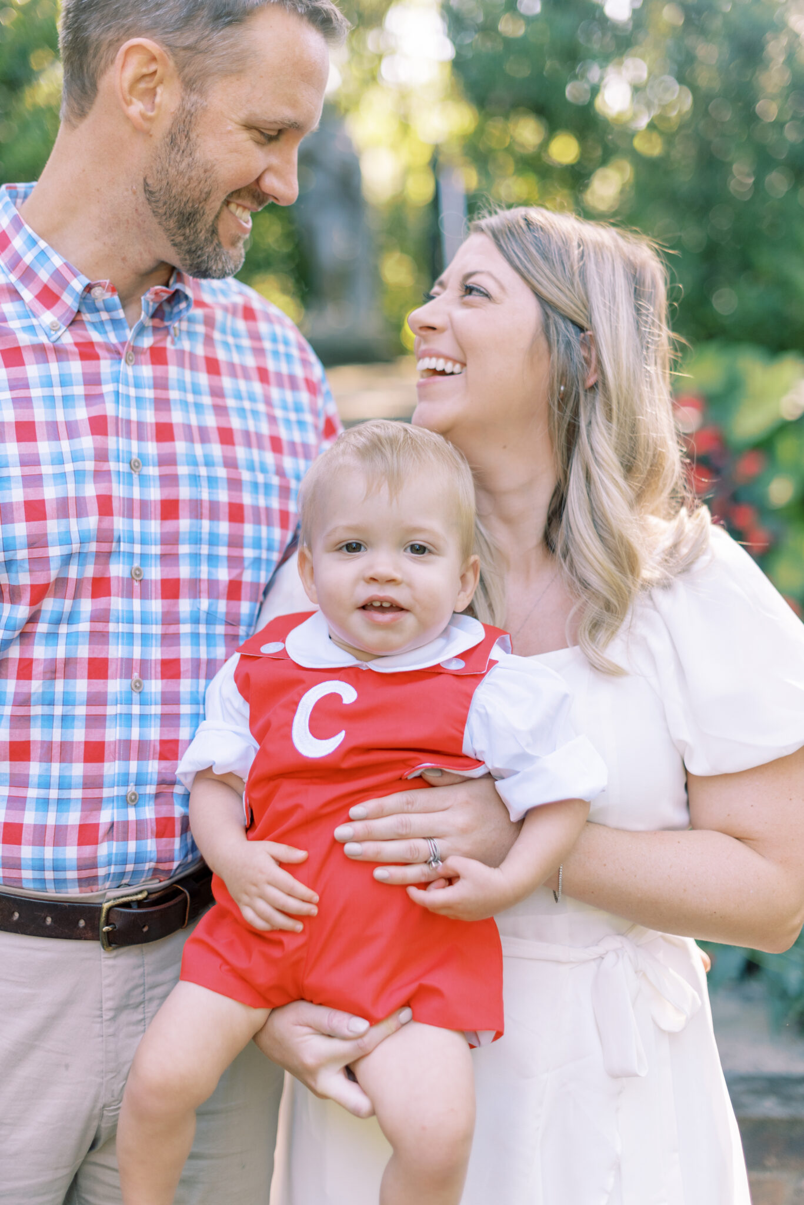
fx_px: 1673
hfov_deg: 27.0
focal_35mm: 50
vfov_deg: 39.6
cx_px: 402
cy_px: 602
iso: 250
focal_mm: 50
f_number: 1.8
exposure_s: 1/500
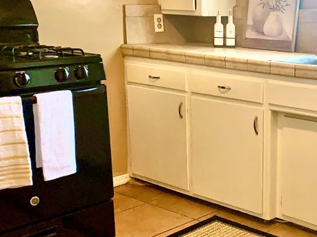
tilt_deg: -12.6
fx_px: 531
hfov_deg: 31.6
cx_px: 287
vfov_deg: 25.2
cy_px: 134
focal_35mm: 58
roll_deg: -0.6
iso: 400
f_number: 1.8
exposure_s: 1/60
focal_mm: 4.25
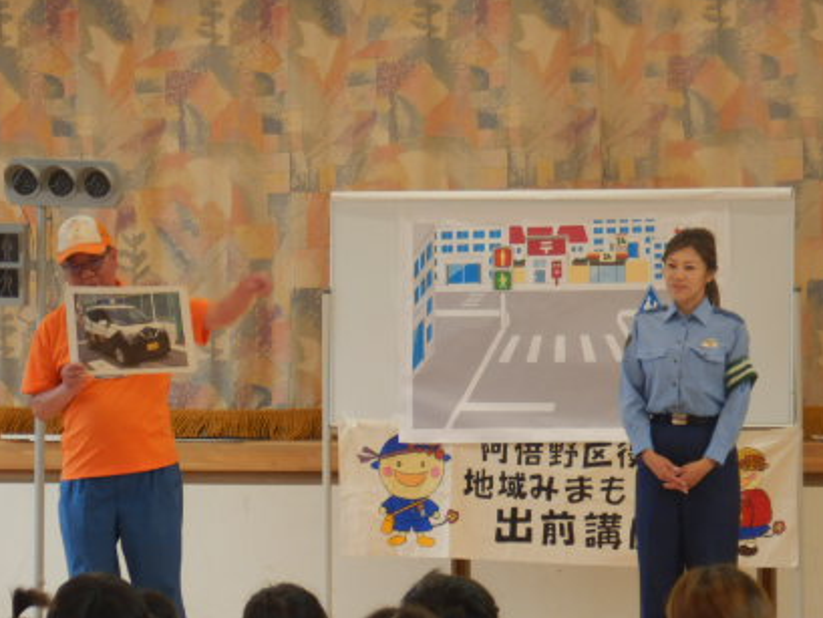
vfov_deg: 10.3
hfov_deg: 13.7
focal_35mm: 144
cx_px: 433
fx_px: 3425
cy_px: 443
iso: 125
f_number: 4.7
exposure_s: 1/30
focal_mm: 16.6
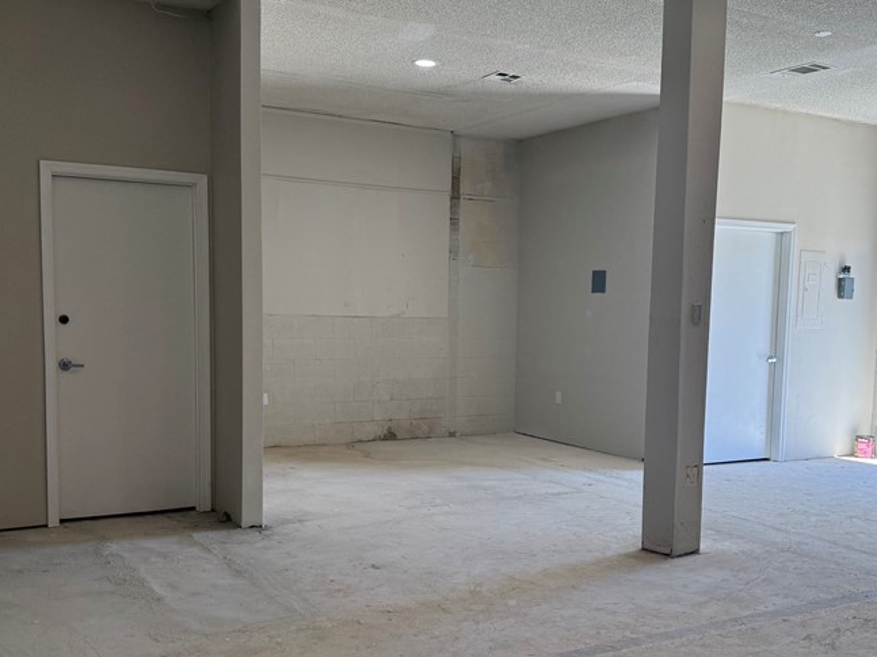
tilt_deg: -5.1
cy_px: 391
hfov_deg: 48.9
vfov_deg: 37.6
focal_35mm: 38
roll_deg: -1.7
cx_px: 474
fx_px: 963
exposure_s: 1/309
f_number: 1.78
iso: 100
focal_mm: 6.76
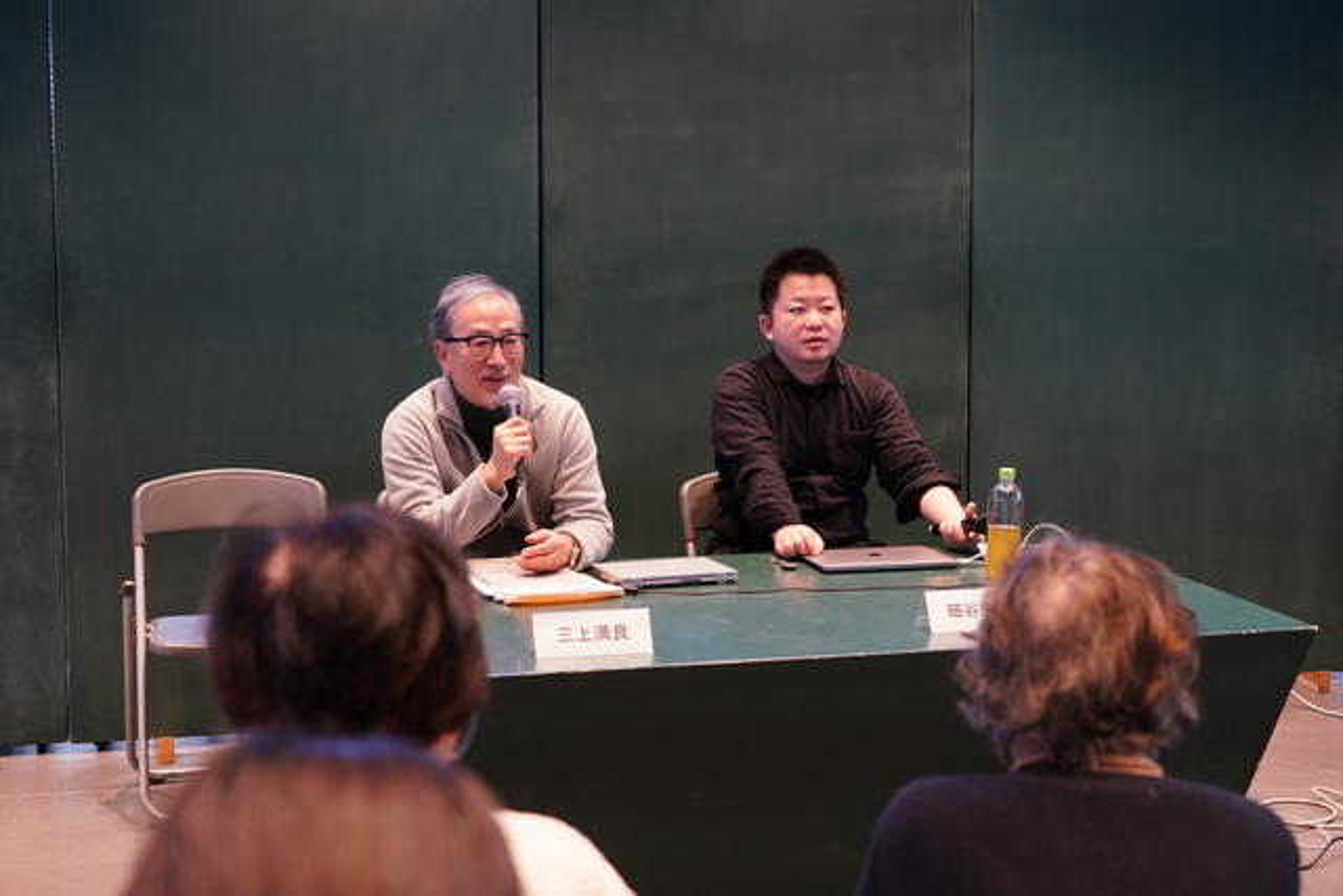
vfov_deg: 26.5
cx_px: 672
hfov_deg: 38.9
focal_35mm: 51
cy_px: 448
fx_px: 1903
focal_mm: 51
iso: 2500
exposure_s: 1/60
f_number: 4.5
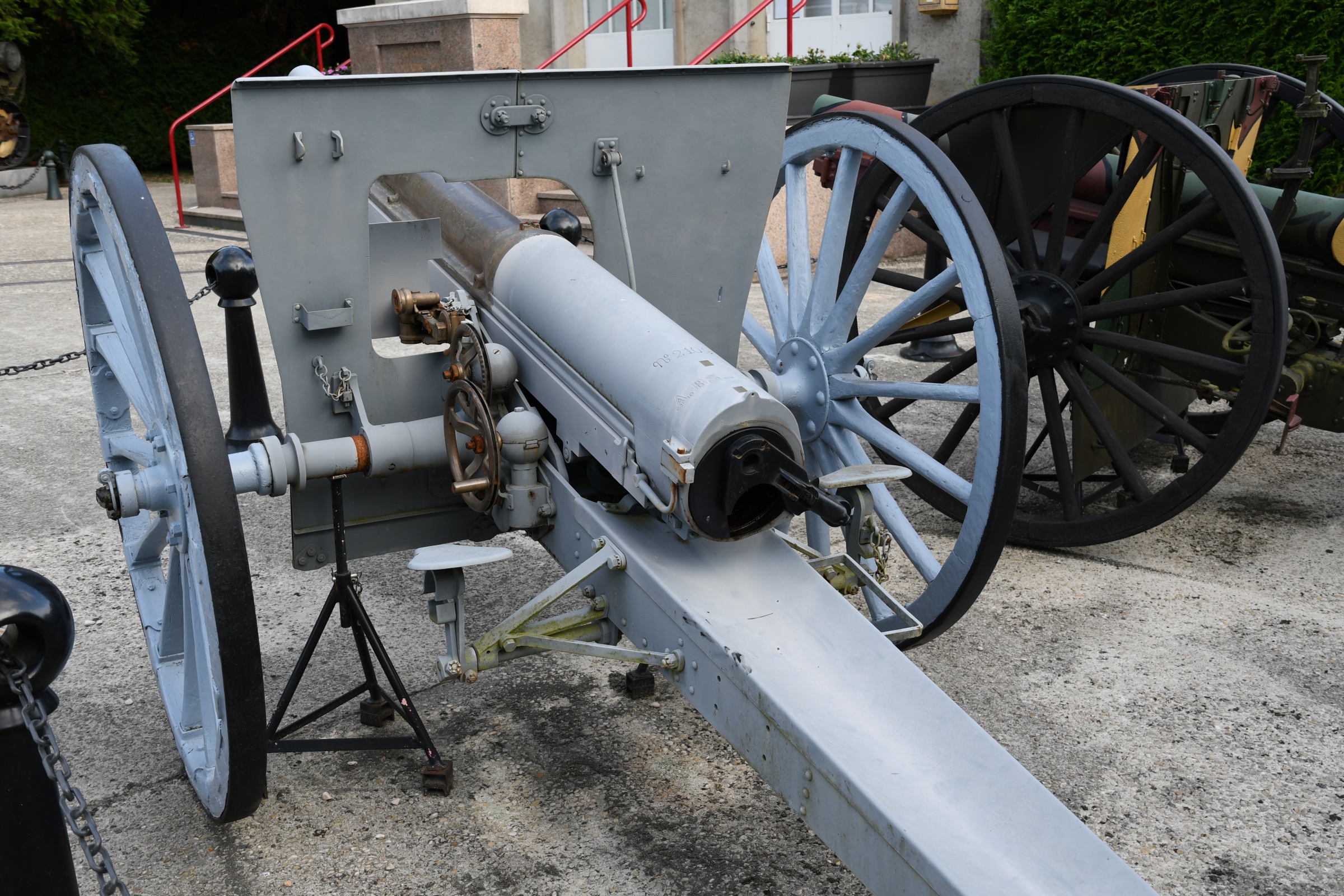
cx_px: 672
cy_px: 448
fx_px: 1456
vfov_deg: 34.2
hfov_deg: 49.6
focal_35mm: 39
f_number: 5
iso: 125
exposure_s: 1/100
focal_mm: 26
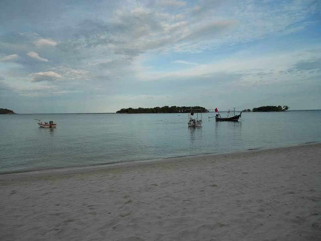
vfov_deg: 53.1
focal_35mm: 26
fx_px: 241
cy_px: 120
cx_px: 160
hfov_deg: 67.3
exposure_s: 1/640
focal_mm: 4.6
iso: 80
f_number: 3.2
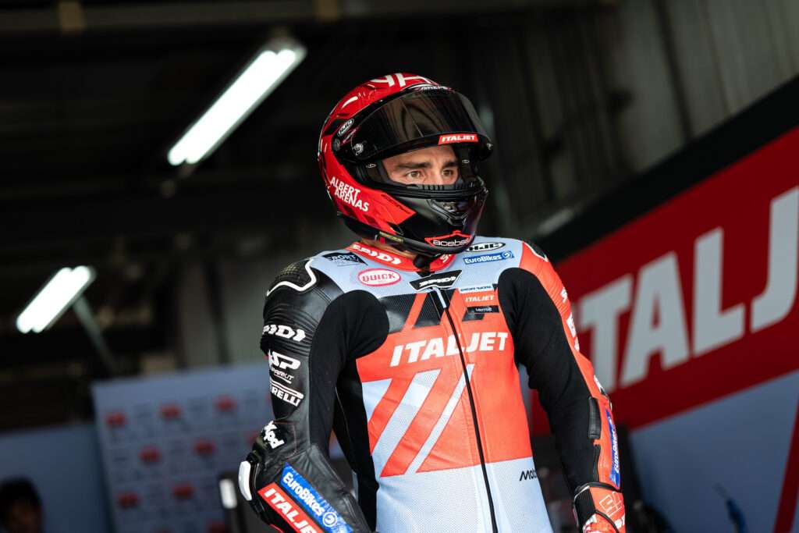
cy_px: 266
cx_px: 400
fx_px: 1887
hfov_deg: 23.9
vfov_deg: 16.1
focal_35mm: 85
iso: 640
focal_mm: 85
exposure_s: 1/640
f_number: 1.8
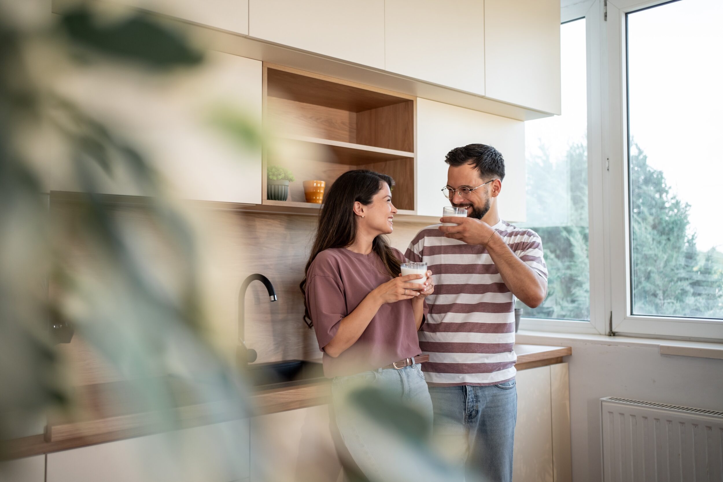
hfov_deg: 54.4
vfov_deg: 37.9
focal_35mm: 35
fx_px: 703
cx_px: 362
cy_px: 241
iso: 400
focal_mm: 35
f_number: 1.8
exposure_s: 1/320
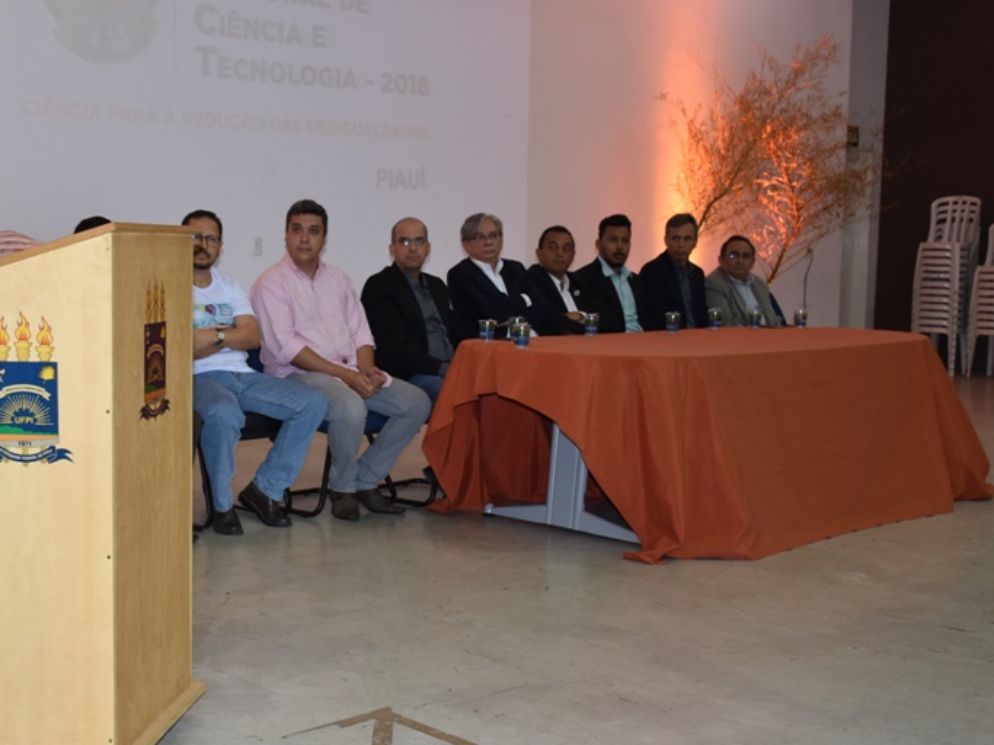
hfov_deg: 37.7
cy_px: 373
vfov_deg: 29.3
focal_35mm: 50
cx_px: 278
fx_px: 1427
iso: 500
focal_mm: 23
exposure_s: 1/60
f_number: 3.8
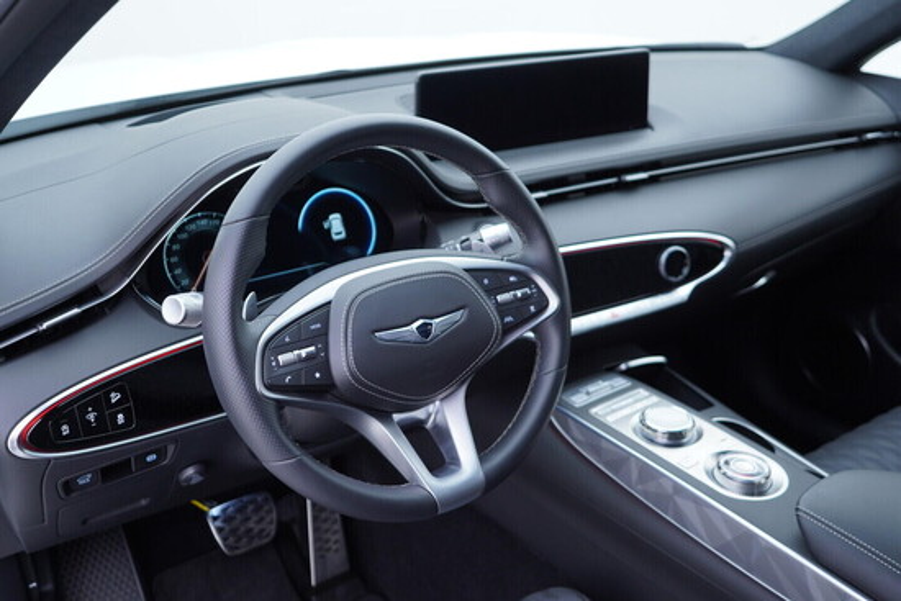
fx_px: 901
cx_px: 450
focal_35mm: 36
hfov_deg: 53.1
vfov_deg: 36.9
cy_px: 300
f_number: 2.8
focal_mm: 24
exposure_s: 1/40
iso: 125
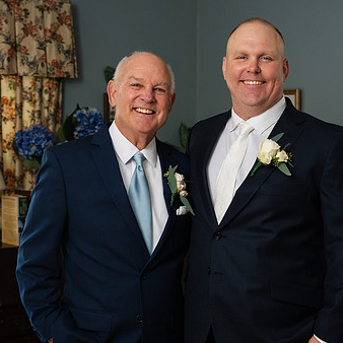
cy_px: 183
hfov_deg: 23.6
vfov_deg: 23.7
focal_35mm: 73
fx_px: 818
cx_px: 226
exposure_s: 1/200
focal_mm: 50
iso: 800
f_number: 4
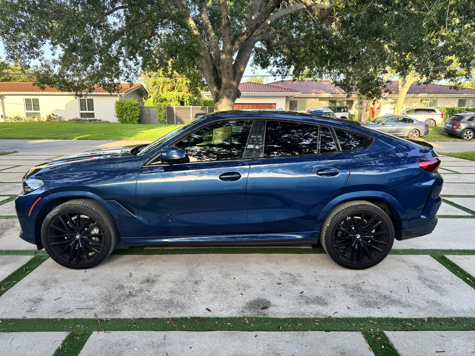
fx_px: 329
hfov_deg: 71.6
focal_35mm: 24
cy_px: 178
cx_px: 238
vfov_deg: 56.8
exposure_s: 1/190
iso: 64
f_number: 1.78
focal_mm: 6.76
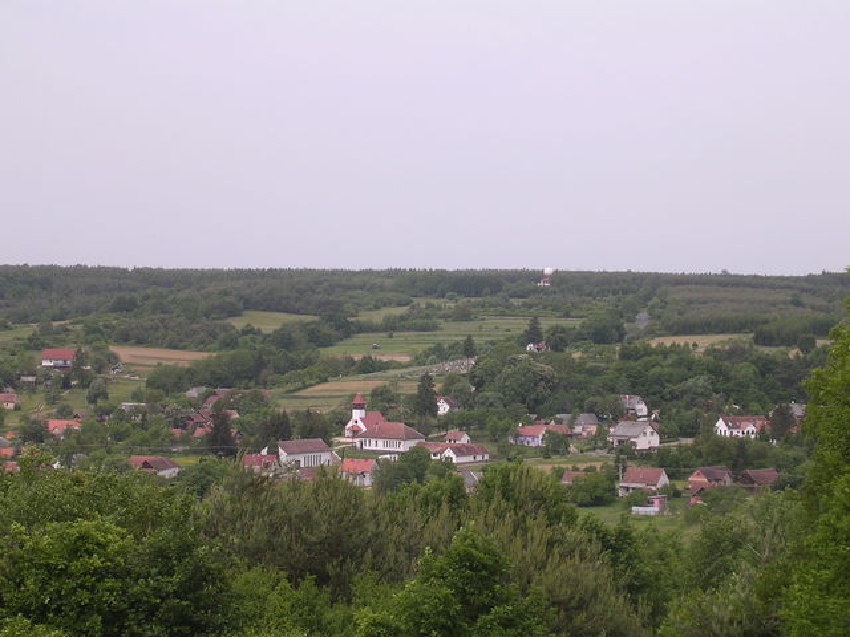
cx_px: 425
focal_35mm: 100
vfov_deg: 14.8
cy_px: 318
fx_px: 2456
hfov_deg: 19.6
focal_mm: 15.2
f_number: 4.5
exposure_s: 1/412
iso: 100
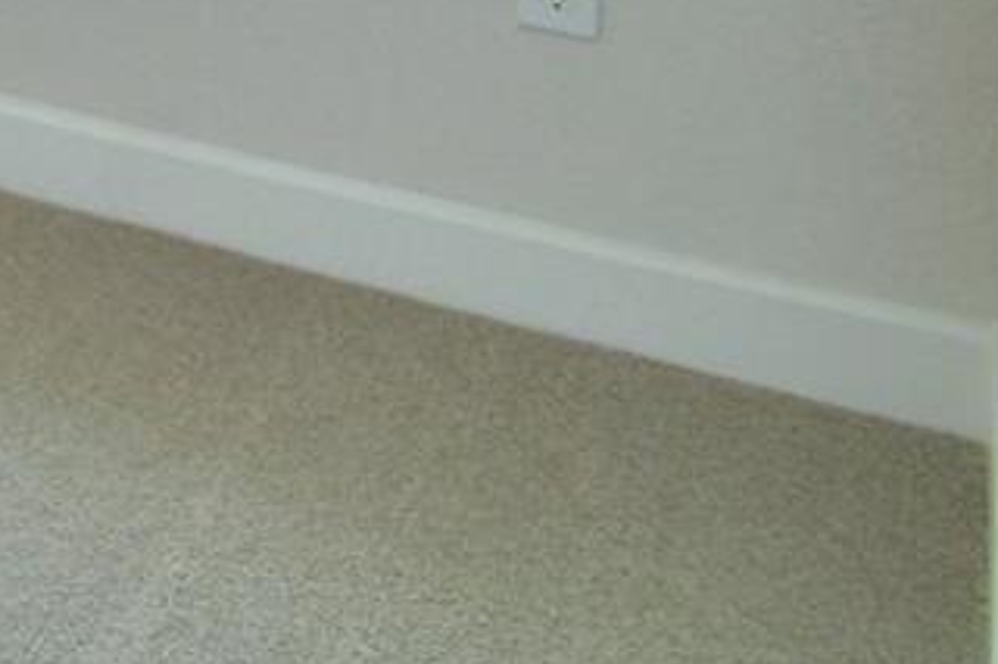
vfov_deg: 14.1
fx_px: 2078
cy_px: -804
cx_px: -1453
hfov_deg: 14.7
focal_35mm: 75
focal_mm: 10
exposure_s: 1/80
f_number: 4.5
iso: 100
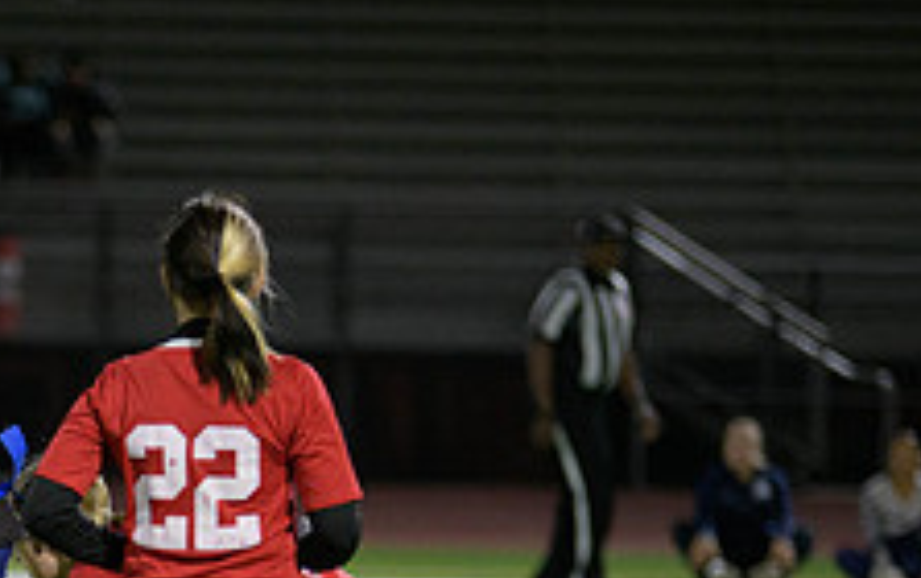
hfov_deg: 5.4
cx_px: -58
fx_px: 9651
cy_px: 753
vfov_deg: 3.4
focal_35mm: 384
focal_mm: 145
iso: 2800
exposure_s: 1/640
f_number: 2.8
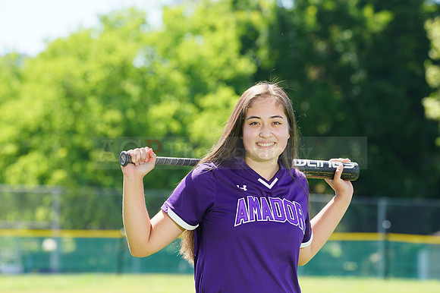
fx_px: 3090
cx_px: 220
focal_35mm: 253
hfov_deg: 8.1
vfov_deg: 5.4
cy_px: 146
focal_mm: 253
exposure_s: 1/160
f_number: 9
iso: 200
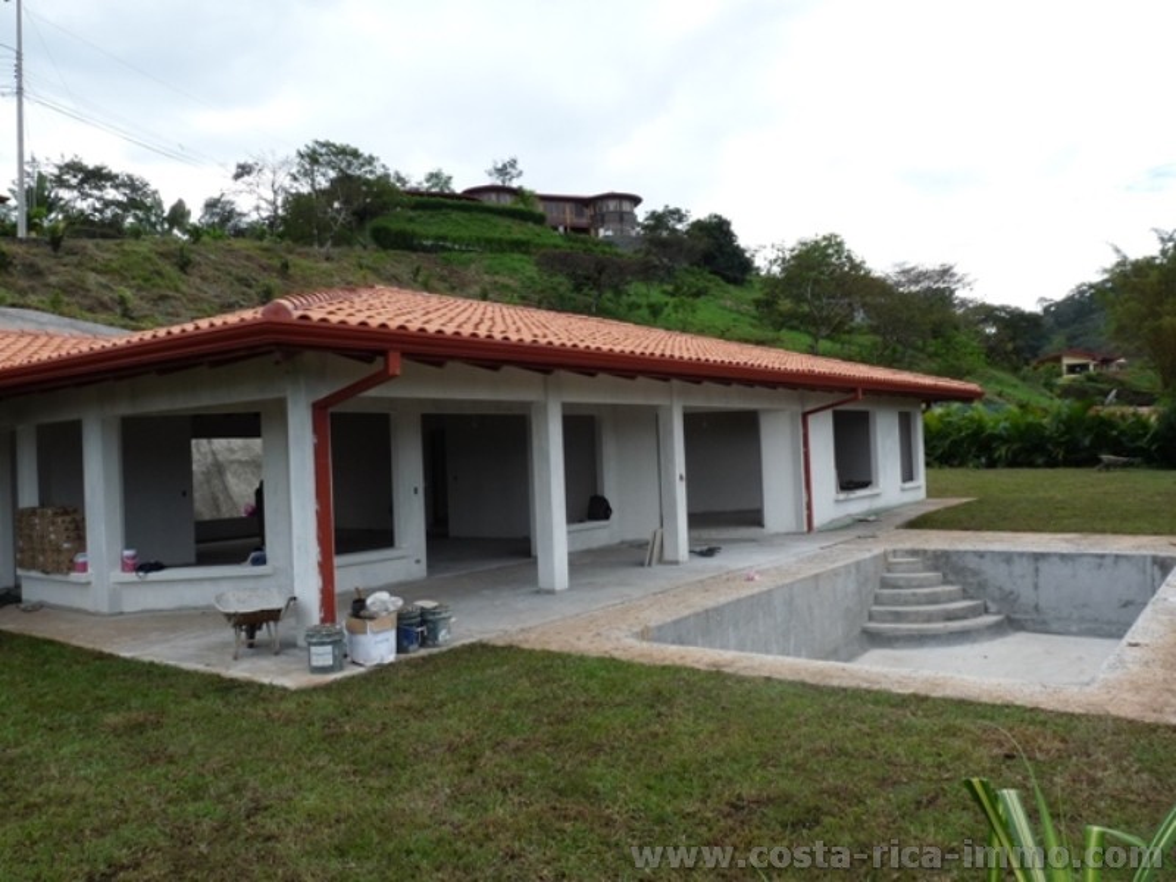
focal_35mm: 27
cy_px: 441
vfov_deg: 51.4
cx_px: 588
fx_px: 917
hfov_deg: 65.3
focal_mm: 4.8
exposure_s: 1/250
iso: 100
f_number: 5.6
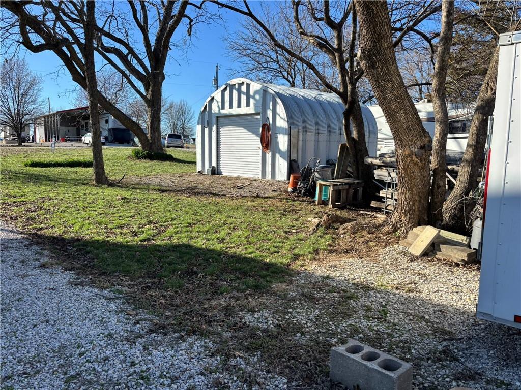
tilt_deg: -6.4
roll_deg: +0.1
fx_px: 391
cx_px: 260
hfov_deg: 67.3
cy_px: 195
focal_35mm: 26
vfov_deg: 53.1
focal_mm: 5.96
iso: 50
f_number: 1.6
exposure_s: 1/1590
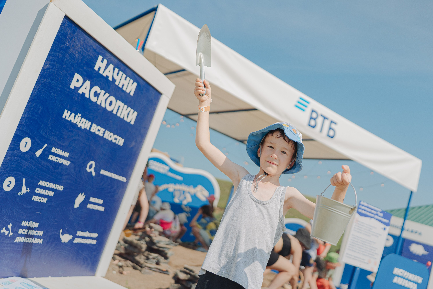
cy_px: 130
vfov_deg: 34.5
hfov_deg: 50.0
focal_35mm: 39
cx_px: 216
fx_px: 464
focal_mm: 35
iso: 125
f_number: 2
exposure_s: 1/6400
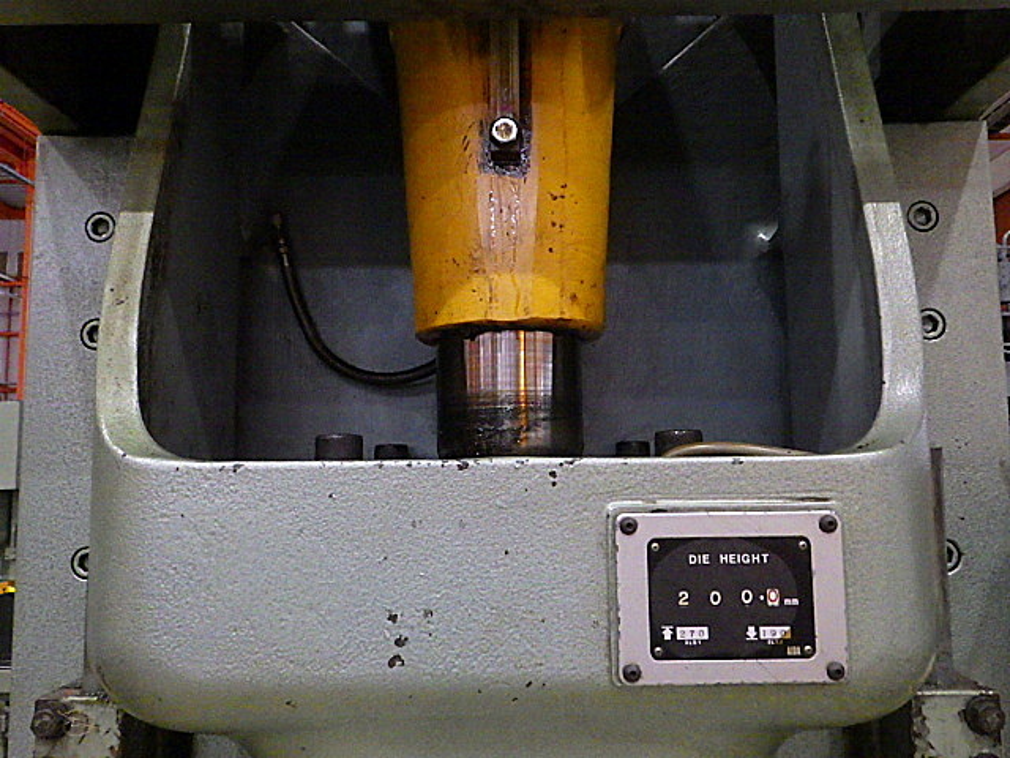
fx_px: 817
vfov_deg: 49.7
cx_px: 505
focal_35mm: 28
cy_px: 379
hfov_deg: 63.4
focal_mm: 5
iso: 1600
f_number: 3.5
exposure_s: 1/45
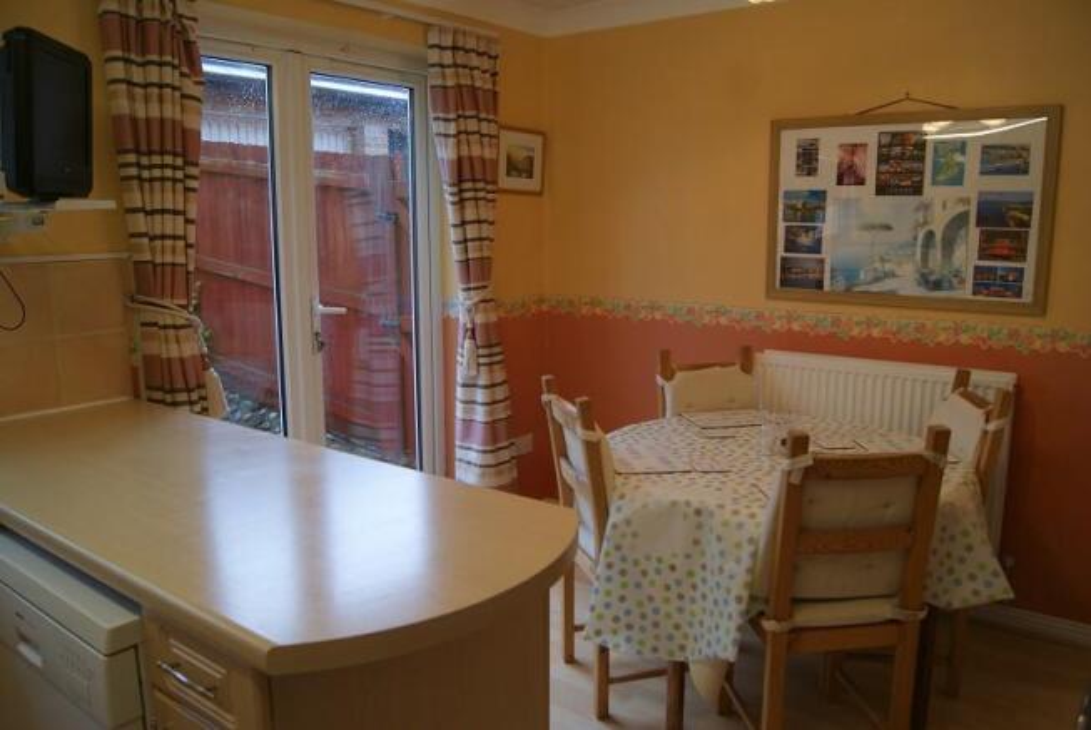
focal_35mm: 27
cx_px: 546
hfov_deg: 67.3
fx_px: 819
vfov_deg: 48.0
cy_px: 365
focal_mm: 18
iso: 100
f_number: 4.5
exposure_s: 1/40
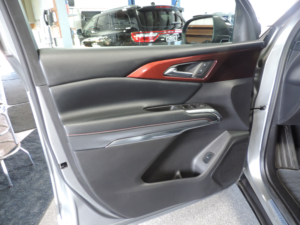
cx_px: 150
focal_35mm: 24
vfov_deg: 56.8
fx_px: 208
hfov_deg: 71.6
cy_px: 112
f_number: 3
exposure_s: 1/13
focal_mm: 4.3
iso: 400
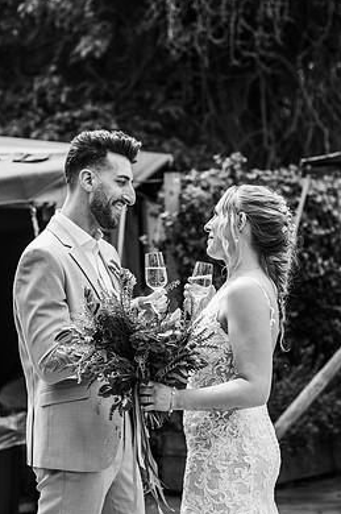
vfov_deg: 20.8
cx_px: 182
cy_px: 290
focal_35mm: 98
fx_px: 1396
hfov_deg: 13.9
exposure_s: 1/250
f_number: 4
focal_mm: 85
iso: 100
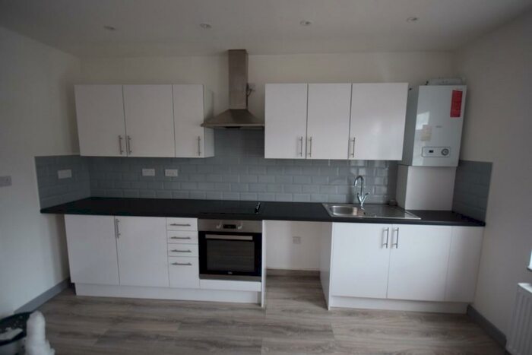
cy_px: 178
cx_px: 266
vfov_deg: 77.4
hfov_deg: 100.4
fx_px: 222
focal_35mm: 15
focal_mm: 10
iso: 400
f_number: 5
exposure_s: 1/100
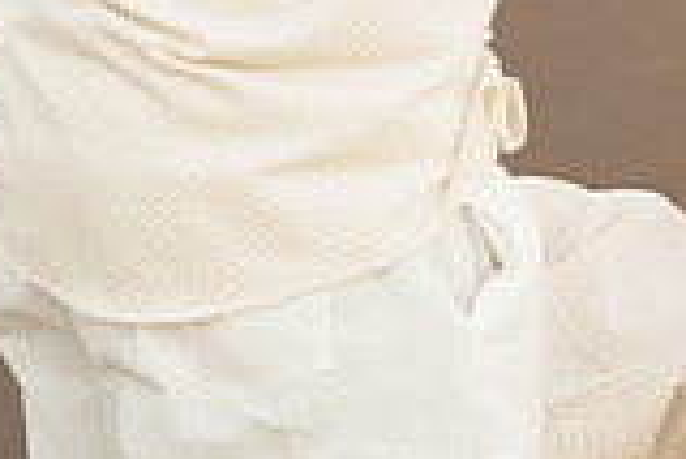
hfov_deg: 10.9
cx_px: 1042
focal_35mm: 181
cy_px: -178
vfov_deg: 7.5
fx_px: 3452
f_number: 5.6
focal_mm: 50
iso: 6400
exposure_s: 1/200
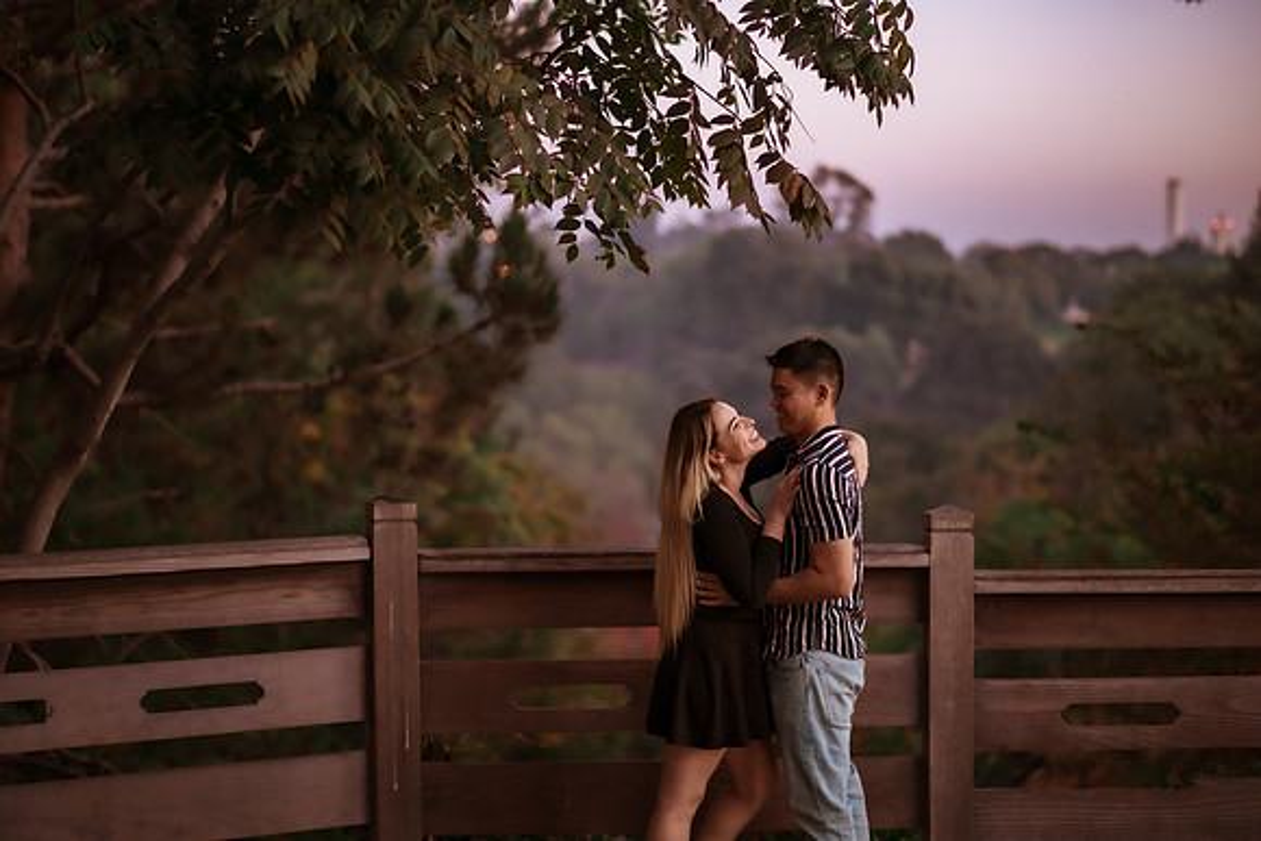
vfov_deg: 23.4
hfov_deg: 34.5
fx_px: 2032
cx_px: 630
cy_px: 420
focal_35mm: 58
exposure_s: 1/500
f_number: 1.4
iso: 1250
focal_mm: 58
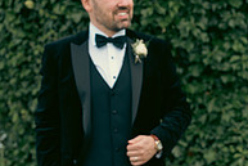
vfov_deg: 7.4
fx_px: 1262
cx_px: 297
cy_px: 232
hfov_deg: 11.0
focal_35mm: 183
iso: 125
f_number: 3.5
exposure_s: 1/400
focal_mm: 61
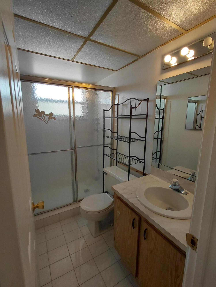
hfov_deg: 78.1
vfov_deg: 94.5
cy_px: 144
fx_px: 133
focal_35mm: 16
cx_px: 108
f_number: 2.2
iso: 50
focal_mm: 1.64
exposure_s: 1/120
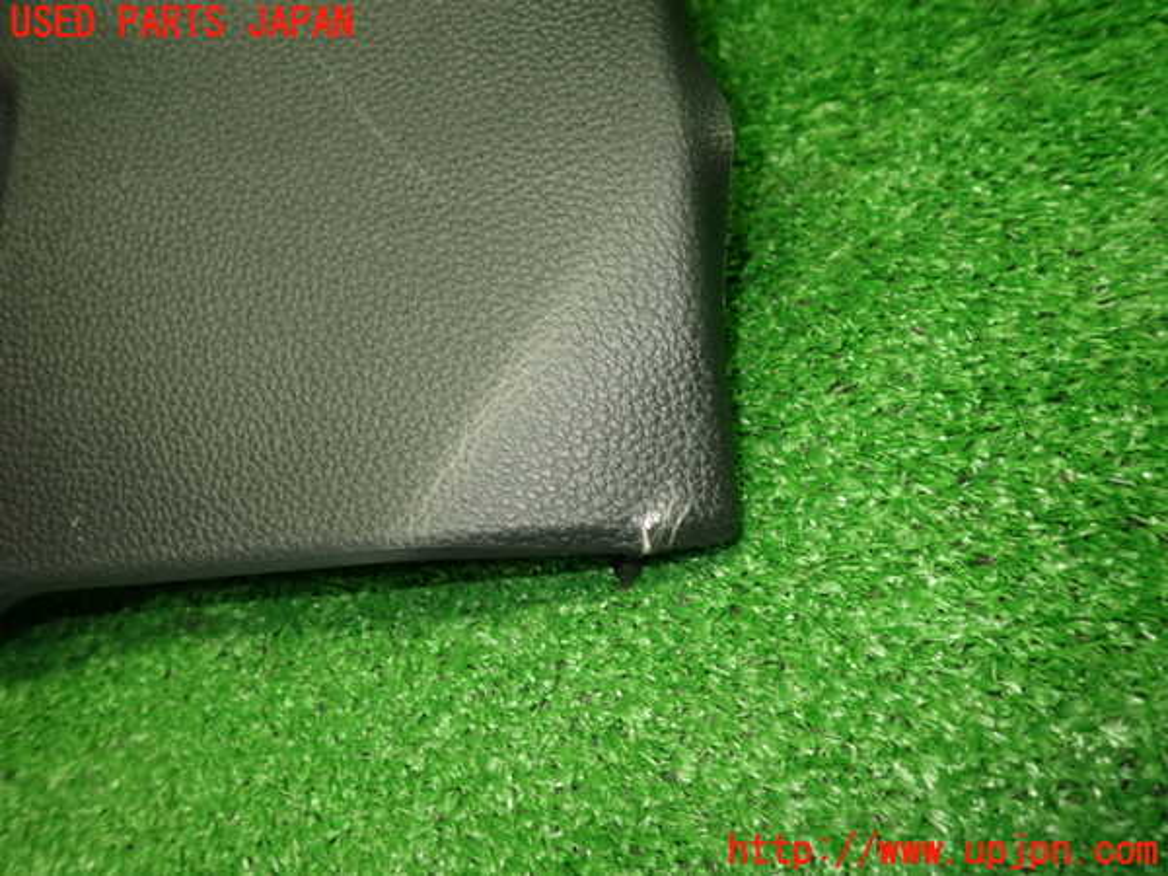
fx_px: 844
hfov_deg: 69.4
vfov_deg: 54.9
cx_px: 584
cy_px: 438
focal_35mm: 25
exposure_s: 1/50
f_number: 2
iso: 200
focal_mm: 4.5
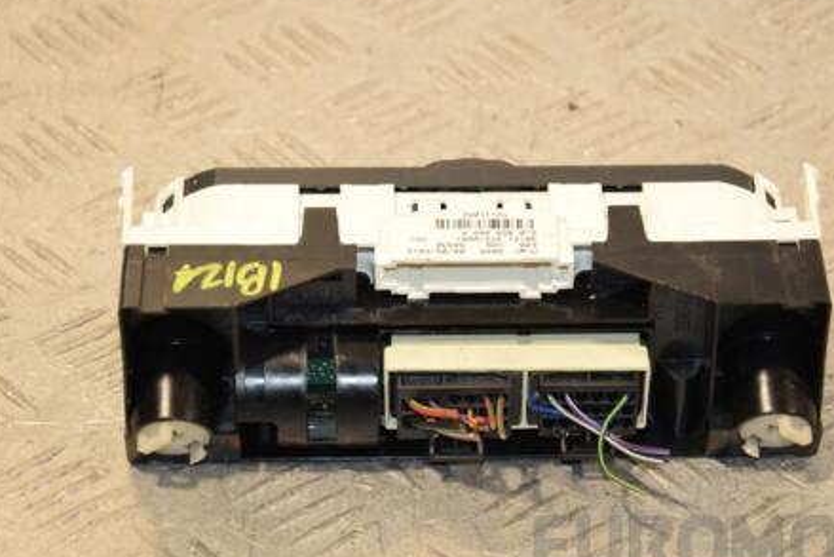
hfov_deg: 13.4
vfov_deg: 8.9
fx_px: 3561
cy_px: 291
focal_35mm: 154
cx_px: 498
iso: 800
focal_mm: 75
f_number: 6.3
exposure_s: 1/200
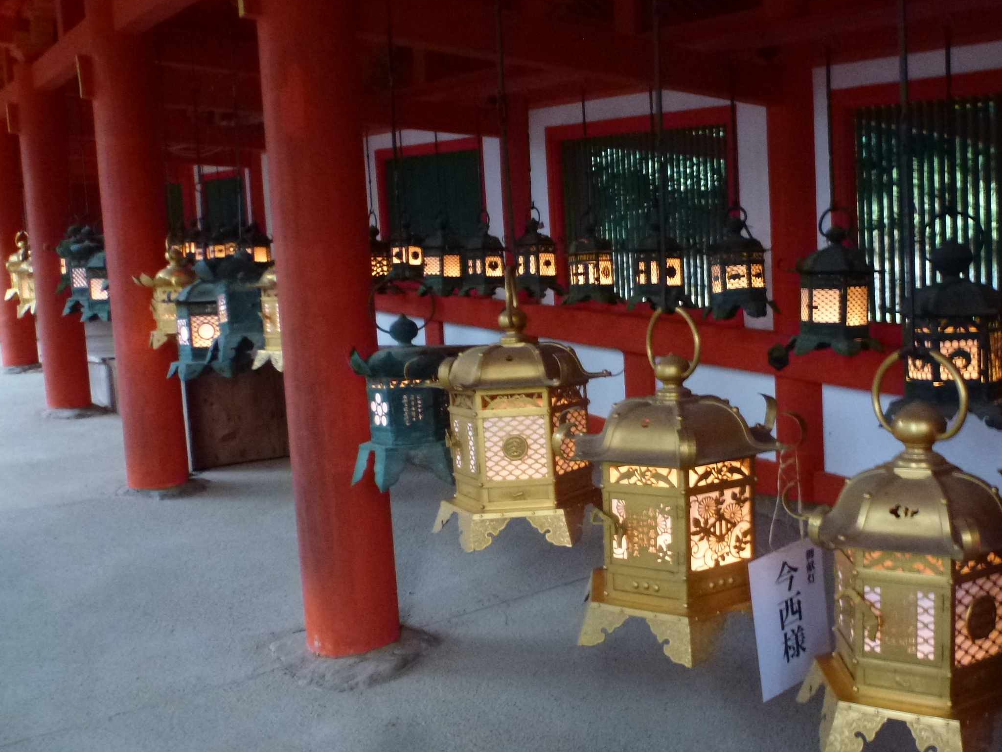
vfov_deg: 46.7
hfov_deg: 59.2
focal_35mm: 30
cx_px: 622
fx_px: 868
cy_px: 408
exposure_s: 1/4
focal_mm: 4.3
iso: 500
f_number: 3.3
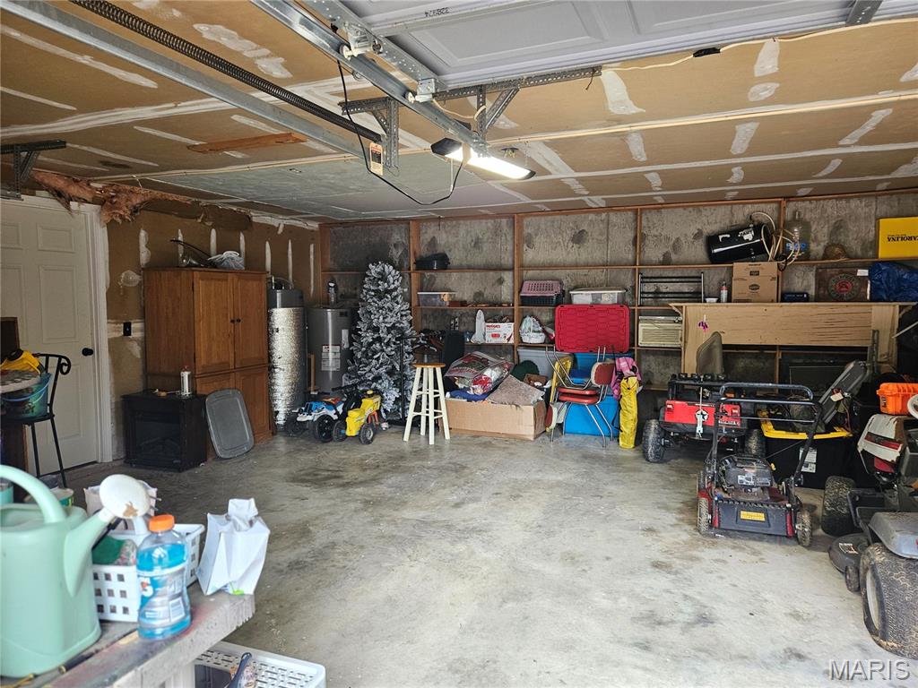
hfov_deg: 73.9
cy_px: 344
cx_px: 459
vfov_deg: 58.9
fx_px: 610
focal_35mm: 23
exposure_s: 1/120
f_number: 1.8
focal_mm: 5.4
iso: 200
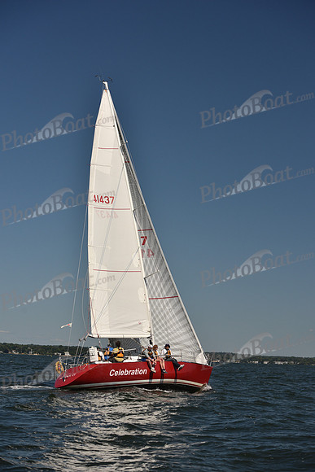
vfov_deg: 28.8
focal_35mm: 70
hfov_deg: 19.5
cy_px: 236
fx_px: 918
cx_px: 158
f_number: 5.6
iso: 250
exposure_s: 1/1250
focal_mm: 70
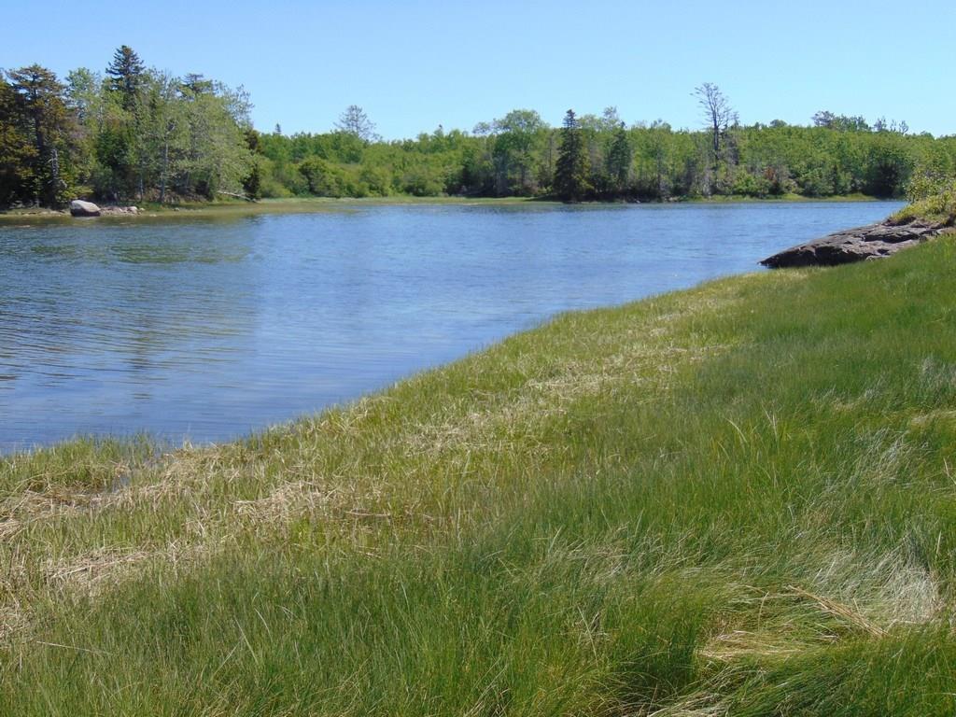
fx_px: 1077
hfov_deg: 47.9
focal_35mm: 39
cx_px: 478
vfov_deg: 36.8
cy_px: 358
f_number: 3.3
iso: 80
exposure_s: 1/1000
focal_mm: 6.9
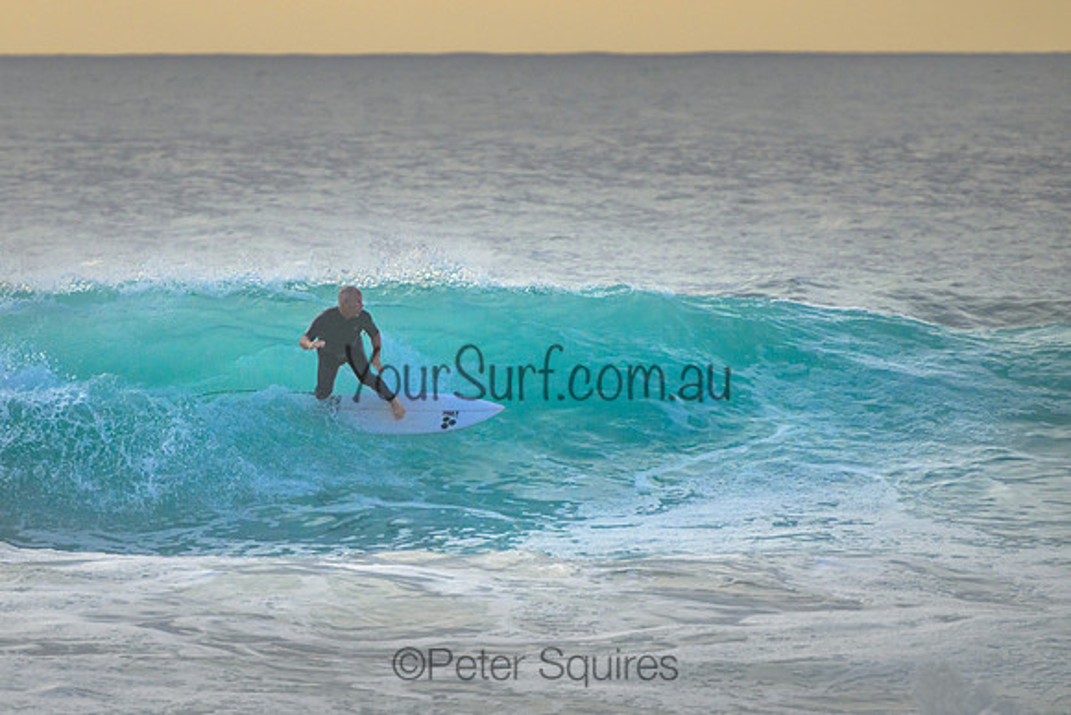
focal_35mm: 550
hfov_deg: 3.7
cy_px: 386
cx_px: 408
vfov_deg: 2.5
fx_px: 16360
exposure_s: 1/2000
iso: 1000
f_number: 5.6
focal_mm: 400
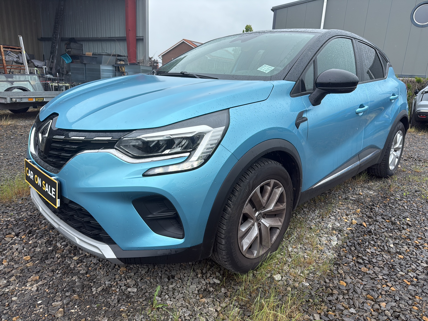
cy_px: 160
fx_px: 297
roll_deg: -2.3
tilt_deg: -15.6
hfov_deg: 71.6
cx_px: 214
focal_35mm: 24
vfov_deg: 56.8
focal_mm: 6.76
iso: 80
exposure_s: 1/2141
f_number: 1.78
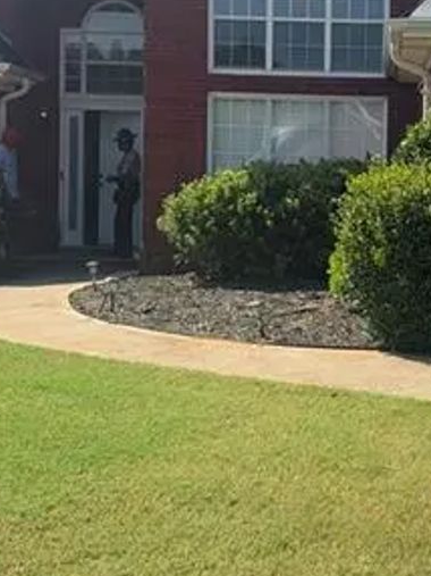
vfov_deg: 27.7
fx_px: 1163
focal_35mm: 70
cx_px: 382
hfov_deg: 20.6
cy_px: 204
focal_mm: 5.96
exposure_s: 1/2747
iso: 50
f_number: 1.6
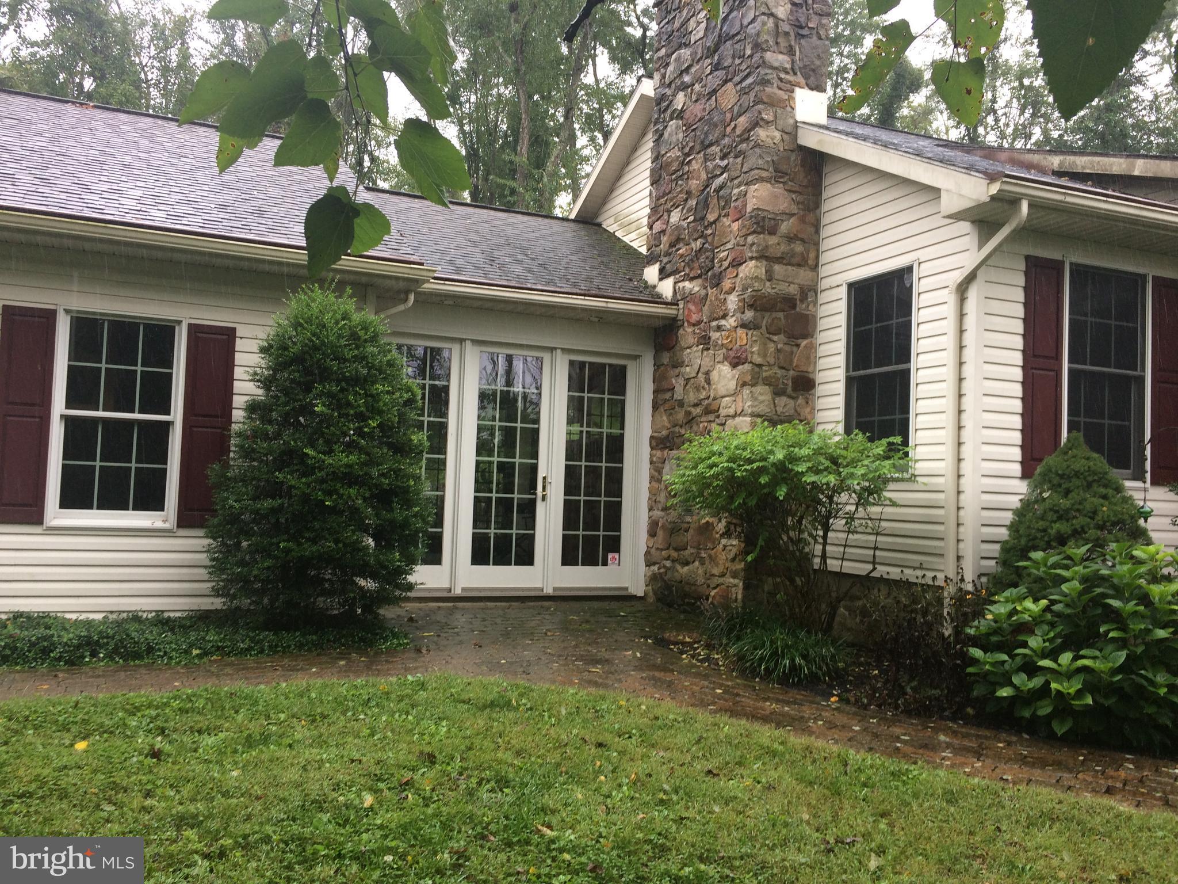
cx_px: 589
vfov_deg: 48.2
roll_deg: -2.3
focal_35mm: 29
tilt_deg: +1.3
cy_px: 442
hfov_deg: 61.7
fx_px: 987
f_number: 2.2
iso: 50
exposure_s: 1/120
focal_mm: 4.15
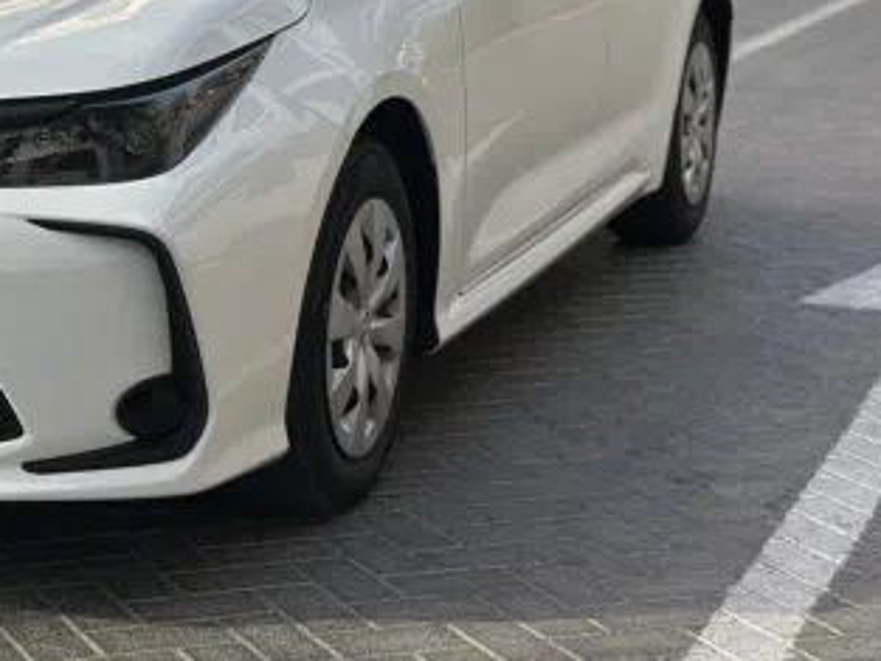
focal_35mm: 98
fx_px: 2495
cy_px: 20
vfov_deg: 14.9
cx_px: -6
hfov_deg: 19.4
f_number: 1.78
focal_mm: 6.86
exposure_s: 1/2304
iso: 80
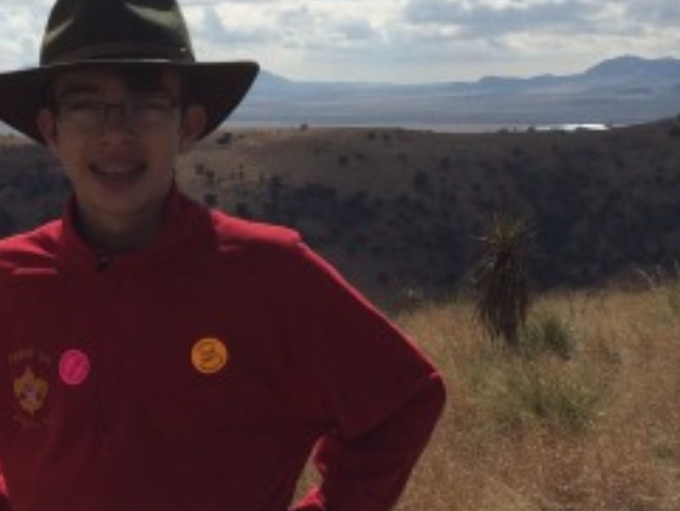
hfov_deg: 24.7
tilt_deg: -4.3
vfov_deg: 19.1
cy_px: 181
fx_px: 1513
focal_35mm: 77
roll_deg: +1.7
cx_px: 99
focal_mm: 4.15
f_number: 2.2
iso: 40
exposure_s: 1/8264
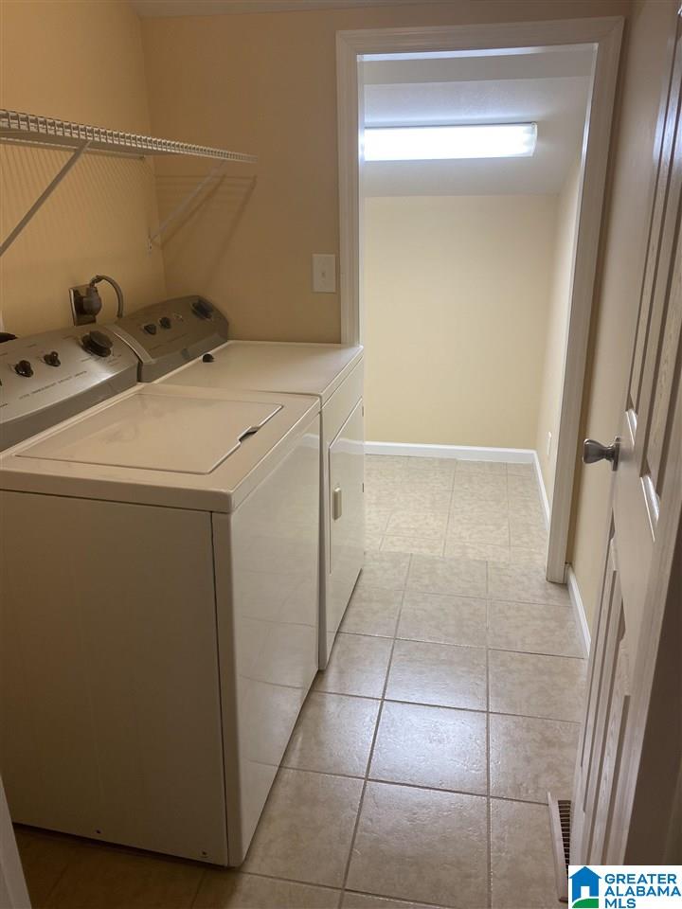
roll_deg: +1.2
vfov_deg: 67.3
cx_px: 341
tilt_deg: -19.8
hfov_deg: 53.1
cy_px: 454
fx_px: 683
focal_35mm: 26
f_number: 1.8
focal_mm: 4.25
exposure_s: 1/60
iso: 64
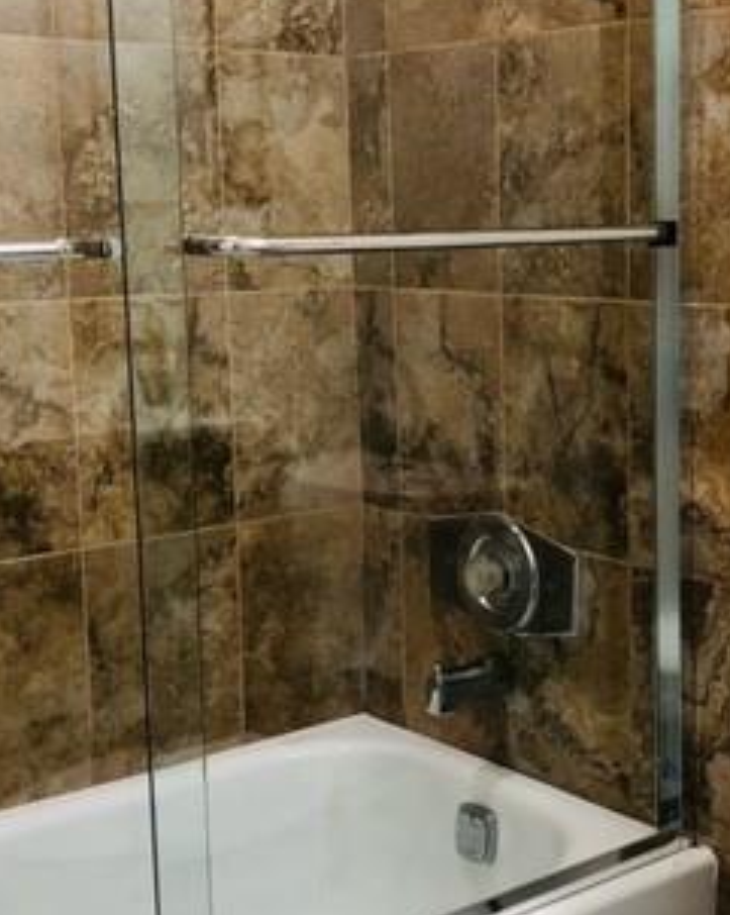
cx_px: 503
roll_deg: +1.3
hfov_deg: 26.0
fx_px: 1569
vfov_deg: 32.5
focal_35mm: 58
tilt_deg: -7.6
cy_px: 442
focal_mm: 3.99
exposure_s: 1/30
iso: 20
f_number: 1.8
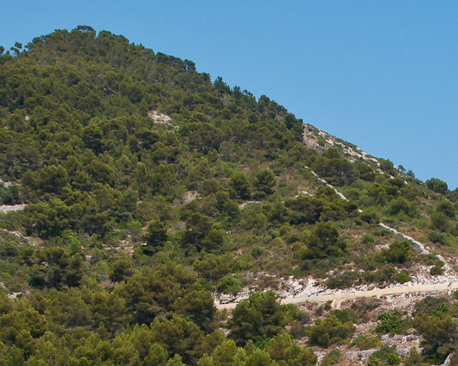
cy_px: 470
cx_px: 385
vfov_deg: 13.3
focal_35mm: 112
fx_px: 1518
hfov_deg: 17.0
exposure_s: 1/640
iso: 200
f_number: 8
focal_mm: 22
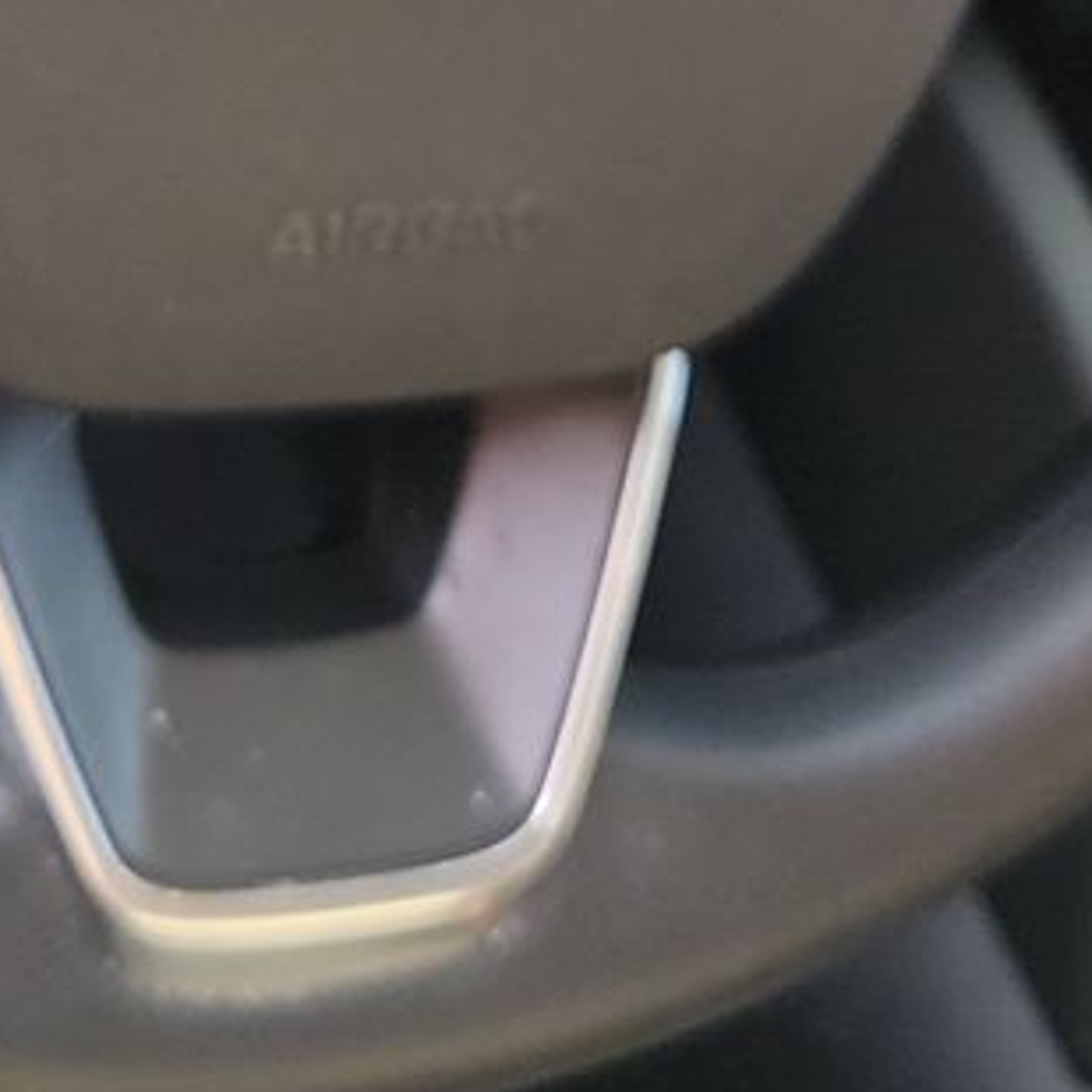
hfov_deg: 15.6
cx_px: 102
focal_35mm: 110
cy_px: -679
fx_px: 3926
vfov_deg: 14.5
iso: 212
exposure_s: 1/60
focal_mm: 6.7
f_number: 1.8
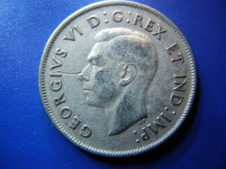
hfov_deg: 60.0
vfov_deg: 46.8
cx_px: 113
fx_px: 196
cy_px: 84
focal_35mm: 30
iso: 160
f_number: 3.5
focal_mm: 5.4
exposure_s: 1/80
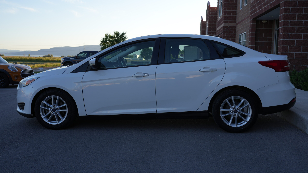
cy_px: 74
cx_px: 155
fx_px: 302
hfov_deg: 54.0
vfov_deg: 31.9
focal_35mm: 37
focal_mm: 35
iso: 100
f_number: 5.6
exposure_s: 1/160
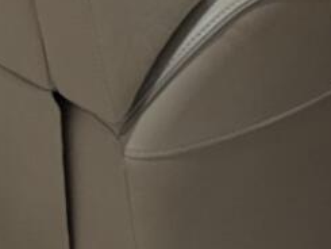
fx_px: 1875
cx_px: 525
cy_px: -690
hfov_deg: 9.7
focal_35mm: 196
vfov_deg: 6.4
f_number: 1.85
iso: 35
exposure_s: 1/40
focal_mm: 6.81
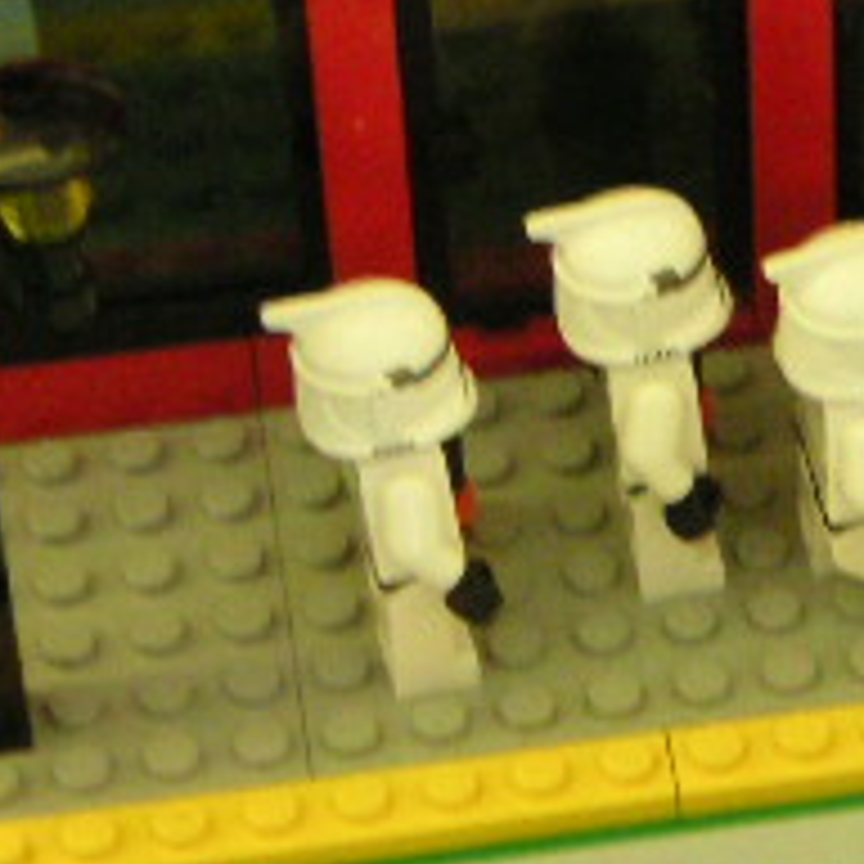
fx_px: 5902
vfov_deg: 8.4
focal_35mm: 209
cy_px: 387
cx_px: 1206
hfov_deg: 8.2
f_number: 3.3
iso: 400
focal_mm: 9.3
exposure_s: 1/20
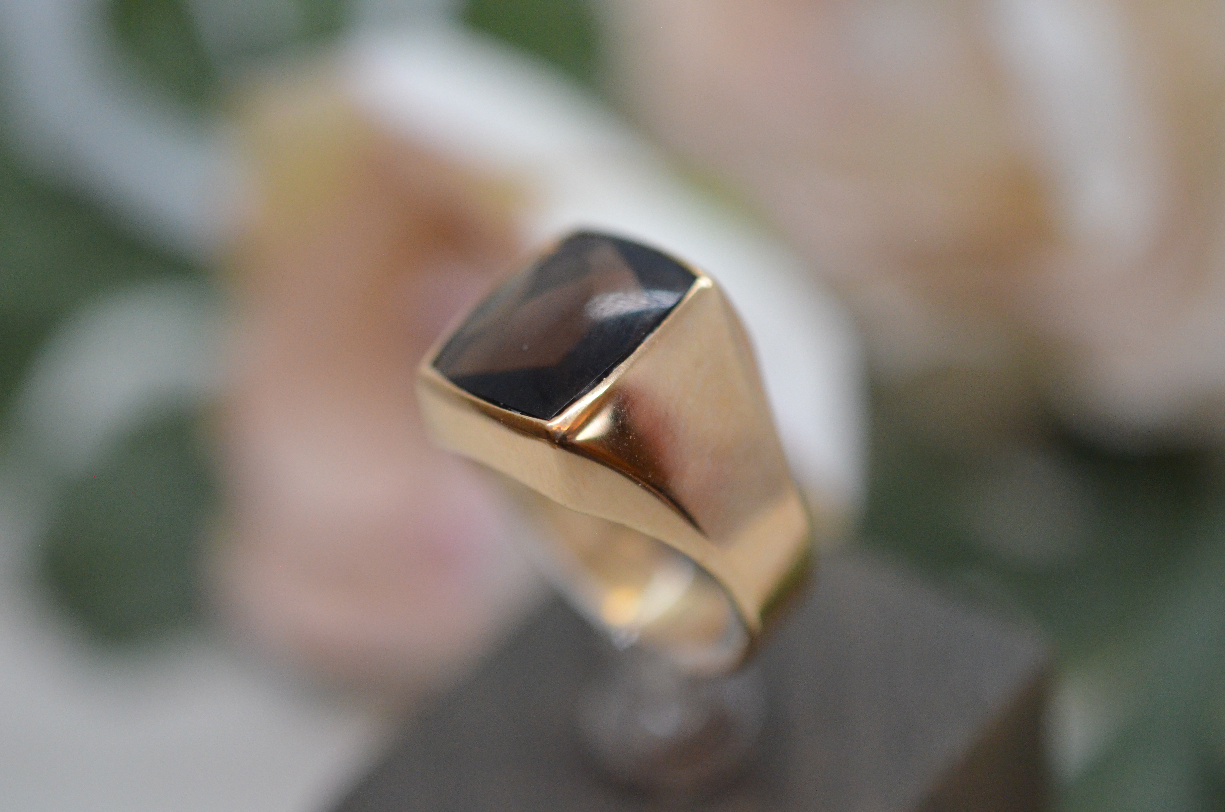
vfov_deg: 22.5
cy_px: 406
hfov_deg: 33.5
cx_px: 612
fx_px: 2037
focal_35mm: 60
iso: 3200
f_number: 3.3
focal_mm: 40
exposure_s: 1/4000
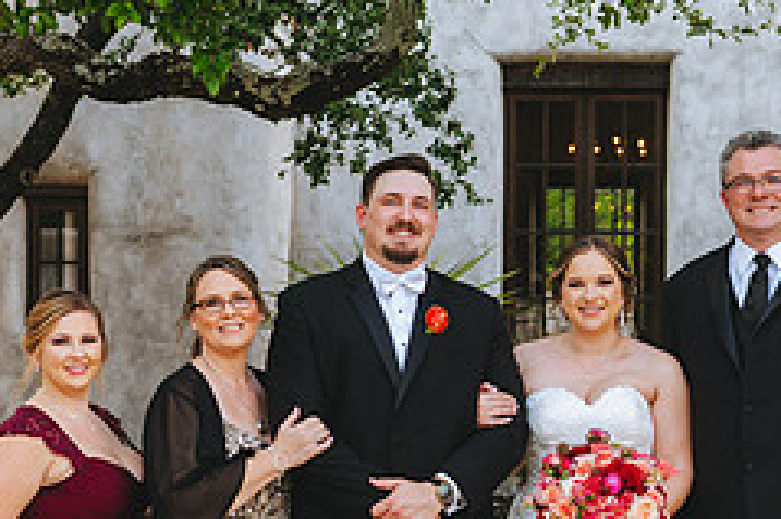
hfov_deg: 19.1
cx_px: 497
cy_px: 418
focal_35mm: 107
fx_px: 2320
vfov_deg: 12.7
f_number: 3.5
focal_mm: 44
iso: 200
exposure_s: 1/160
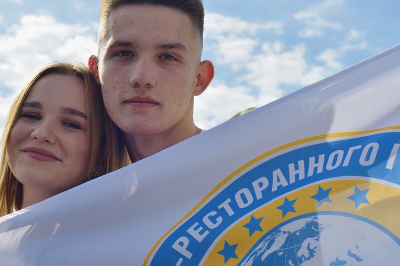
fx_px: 1122
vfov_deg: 13.5
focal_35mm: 101
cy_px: 134
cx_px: 132
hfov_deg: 20.1
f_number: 9
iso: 100
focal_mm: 50
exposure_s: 1/320
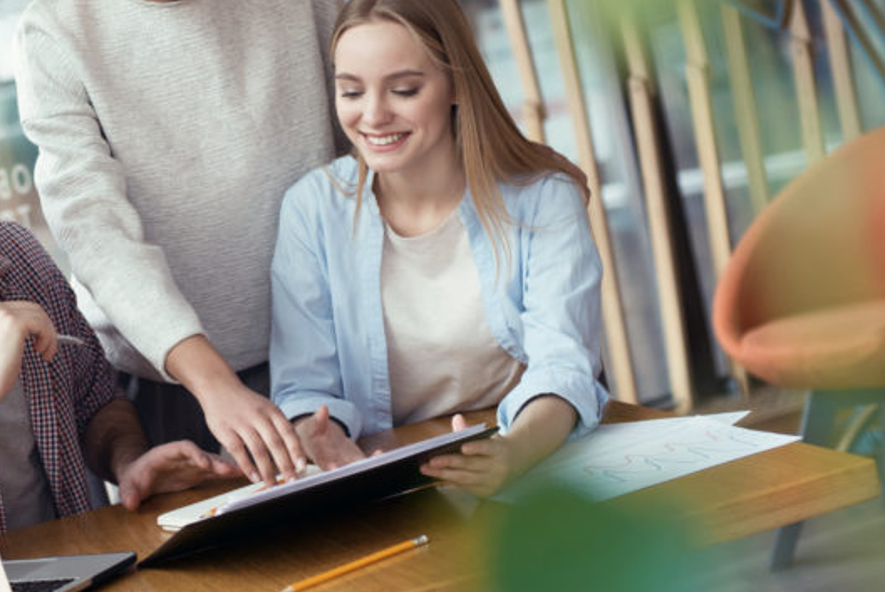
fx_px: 2386
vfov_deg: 14.1
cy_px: 196
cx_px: 114
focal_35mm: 97
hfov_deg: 20.6
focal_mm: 50
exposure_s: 1/100
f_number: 2.8
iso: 640
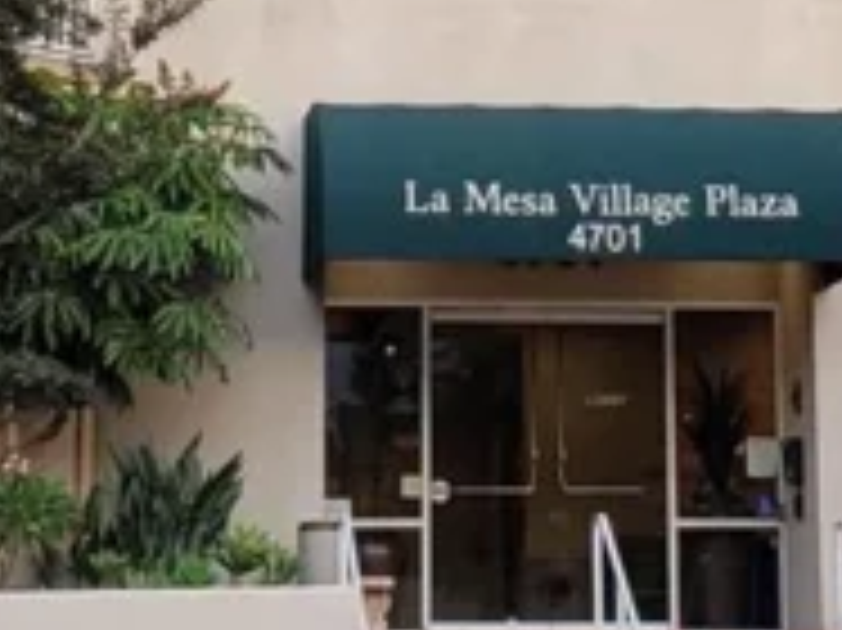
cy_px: -81
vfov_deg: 13.9
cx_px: 520
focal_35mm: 104
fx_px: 2528
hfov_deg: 18.9
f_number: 2.4
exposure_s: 1/120
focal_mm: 4.3
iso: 100
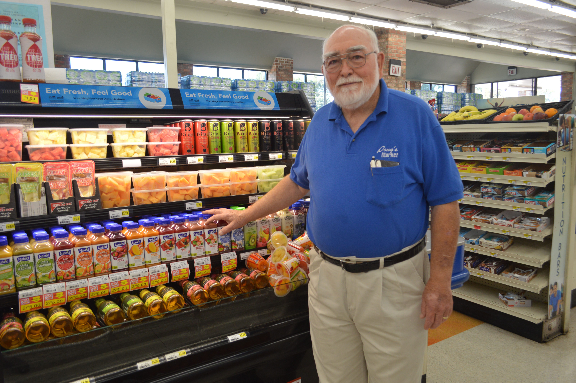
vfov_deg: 47.8
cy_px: 192
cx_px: 288
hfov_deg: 67.4
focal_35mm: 27
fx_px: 432
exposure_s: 1/80
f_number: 4.5
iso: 400
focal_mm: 18
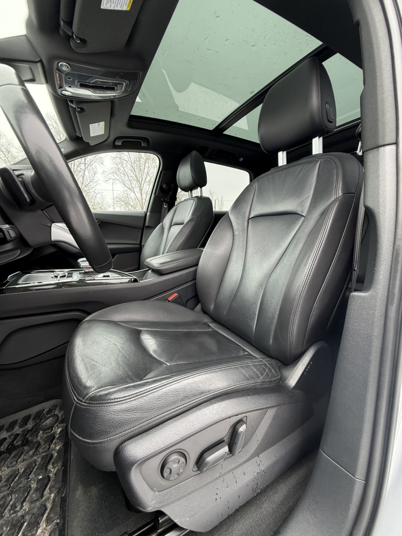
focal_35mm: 14
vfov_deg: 102.1
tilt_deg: -11.1
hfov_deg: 85.7
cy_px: 268
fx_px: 217
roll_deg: -0.3
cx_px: 201
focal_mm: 2.22
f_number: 2.2
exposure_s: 1/99
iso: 125
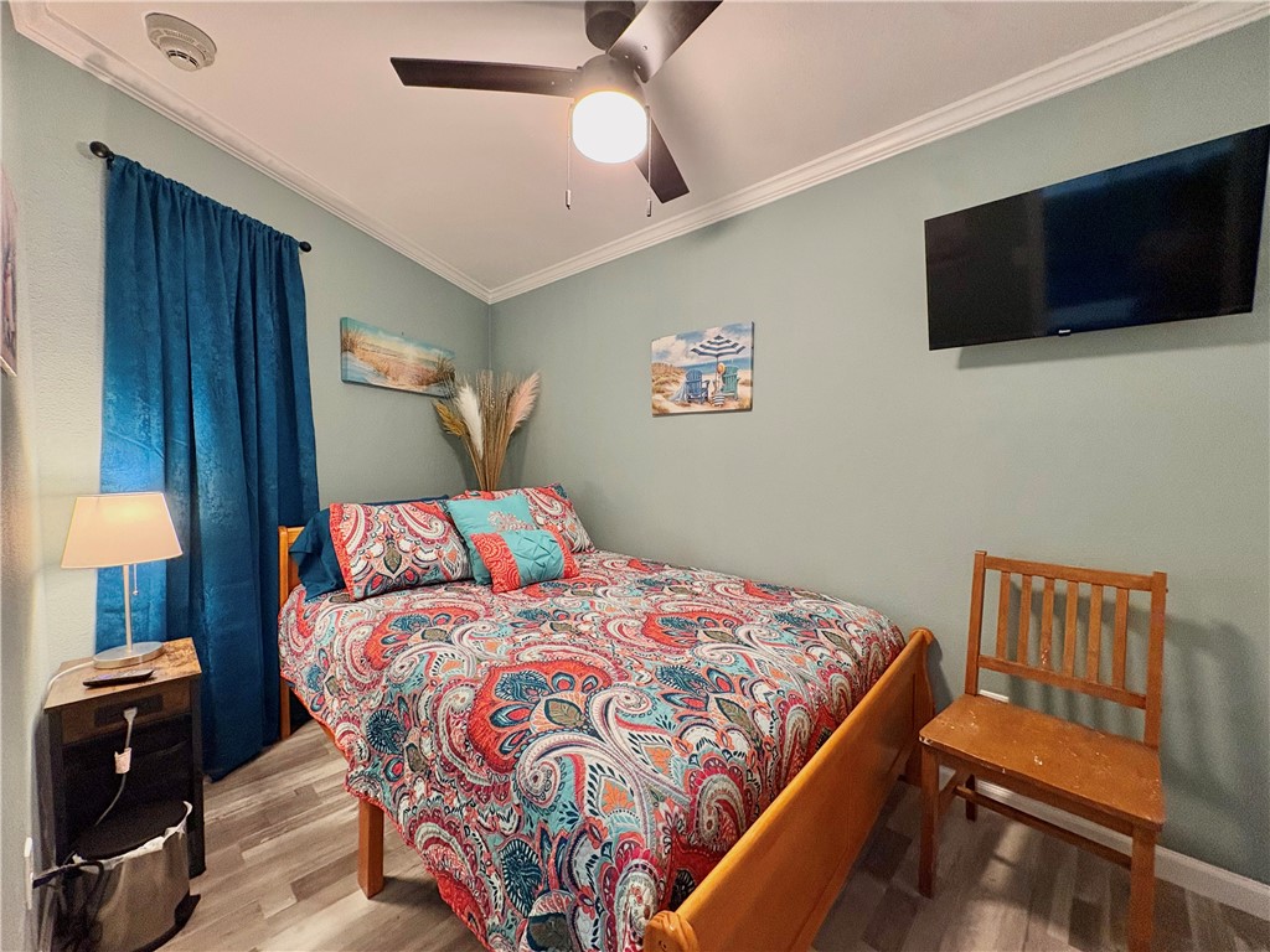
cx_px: 635
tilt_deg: -2.7
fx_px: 514
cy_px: 476
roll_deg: +0.2
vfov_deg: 85.7
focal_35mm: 14
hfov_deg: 102.1
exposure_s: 1/60
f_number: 2.2
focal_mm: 2.22
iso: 400
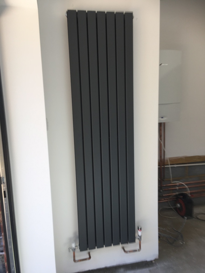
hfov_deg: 48.2
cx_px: 102
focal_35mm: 29
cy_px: 136
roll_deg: +0.8
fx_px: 229
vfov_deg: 61.7
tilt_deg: -8.7
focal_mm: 4.15
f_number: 2.2
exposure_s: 1/108
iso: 25
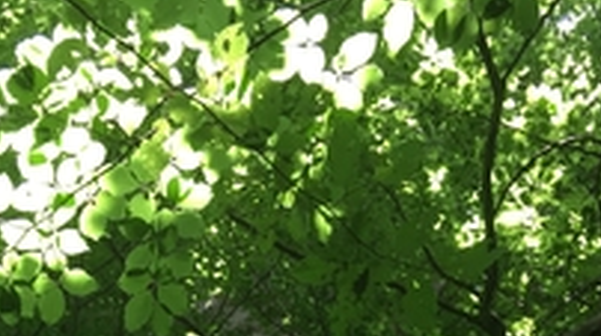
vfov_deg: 11.2
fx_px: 1496
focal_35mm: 94
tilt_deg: +67.2
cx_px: 226
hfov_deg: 22.7
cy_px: 734
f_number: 2.2
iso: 40
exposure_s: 1/100
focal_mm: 4.15
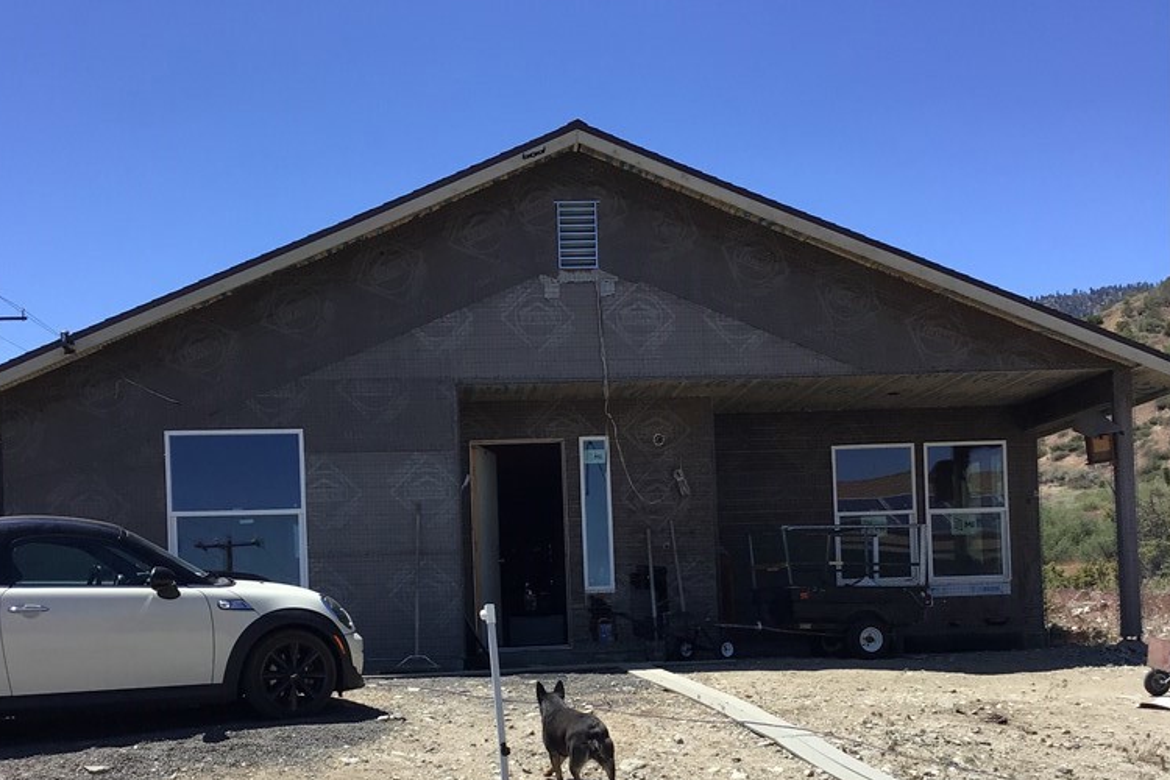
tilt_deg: +1.6
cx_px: 576
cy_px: 599
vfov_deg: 29.9
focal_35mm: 44
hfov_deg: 44.5
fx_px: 1430
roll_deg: +2.5
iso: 25
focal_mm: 3.3
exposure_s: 1/1456
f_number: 2.4
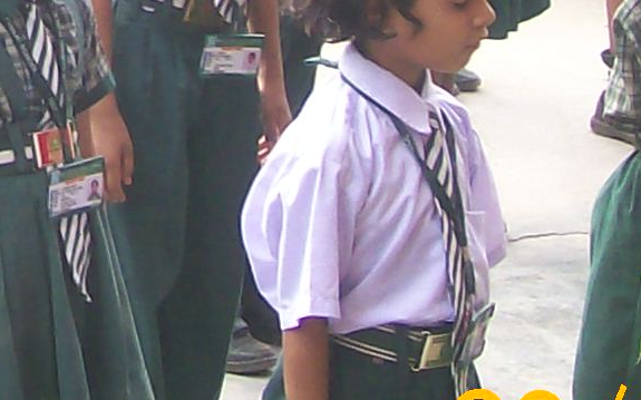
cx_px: -469
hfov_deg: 8.0
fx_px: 4453
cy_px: -536
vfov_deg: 5.0
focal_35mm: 255
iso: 80
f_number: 3.1
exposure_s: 1/117
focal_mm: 7.46
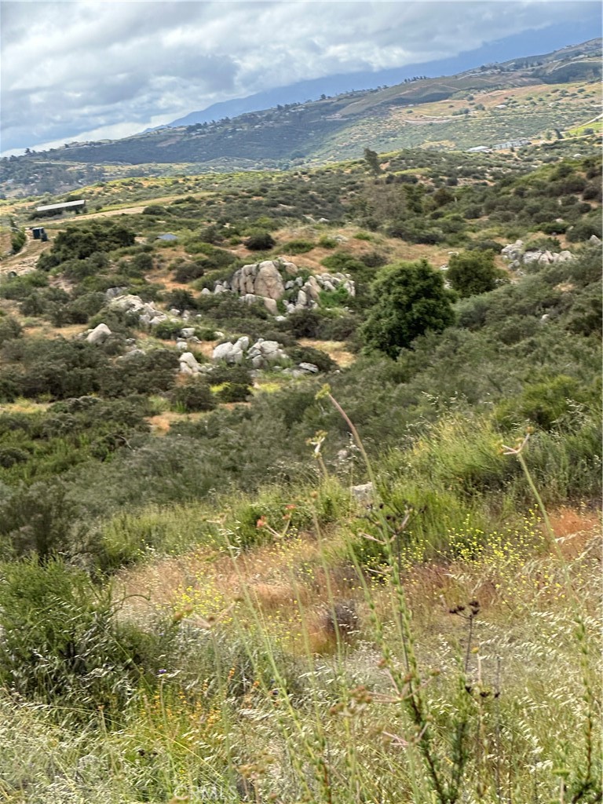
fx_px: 1788
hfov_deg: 19.1
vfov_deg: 25.3
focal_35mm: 77
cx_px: 302
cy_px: 402
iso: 32
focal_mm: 9
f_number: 2.8
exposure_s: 1/228
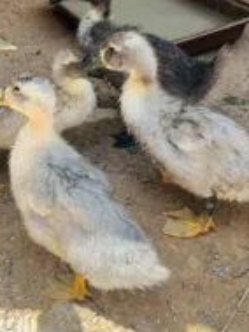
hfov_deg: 26.4
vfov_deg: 34.2
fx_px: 527
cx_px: 77
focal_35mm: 55
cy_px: 84
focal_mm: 5.7
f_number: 1.5
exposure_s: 1/407
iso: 50
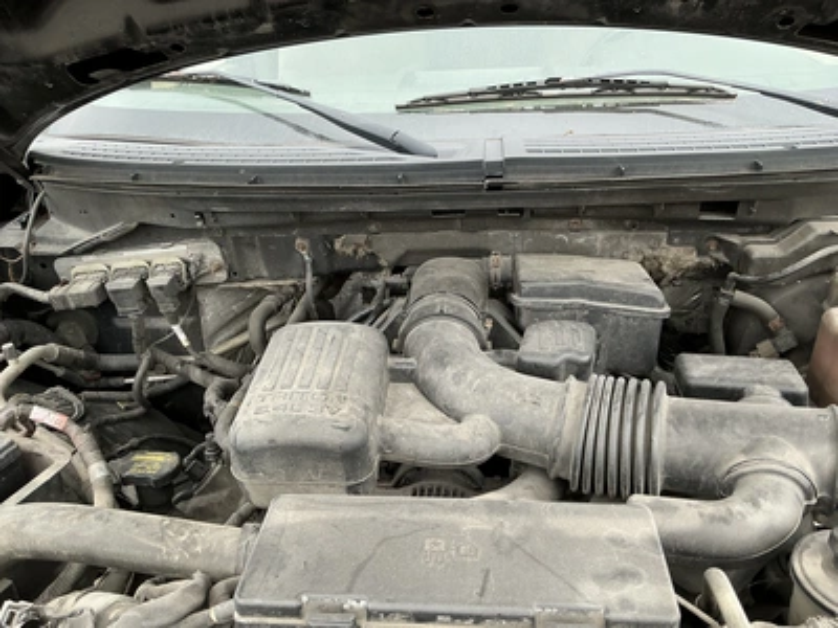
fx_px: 678
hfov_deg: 63.4
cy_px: 314
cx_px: 419
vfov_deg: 49.7
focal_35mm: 28
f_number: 1.8
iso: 20
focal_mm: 3
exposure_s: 1/230
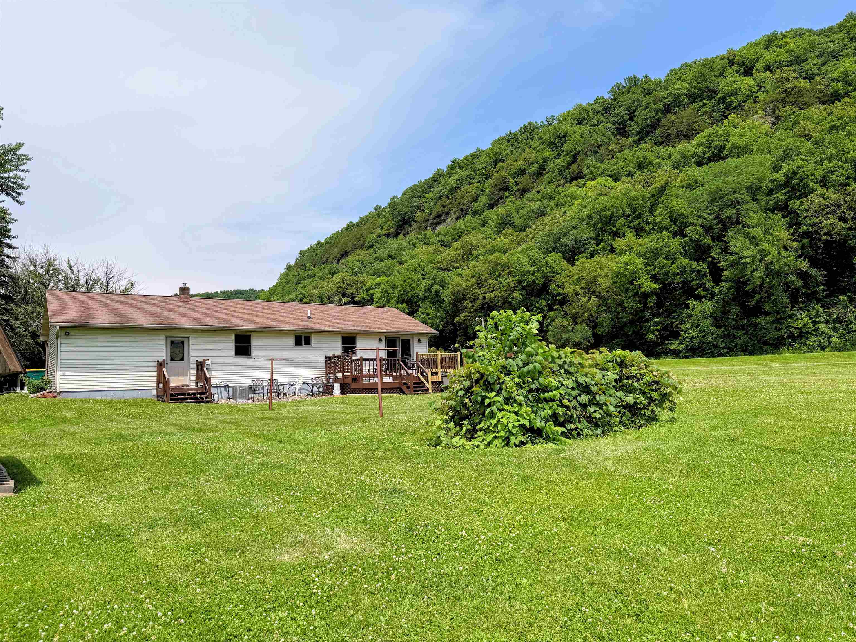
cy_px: 321
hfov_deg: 71.6
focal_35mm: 24
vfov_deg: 56.8
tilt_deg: +5.1
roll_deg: +2.7
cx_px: 428
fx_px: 593
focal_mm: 6.76
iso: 80
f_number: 1.78
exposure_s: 1/5714
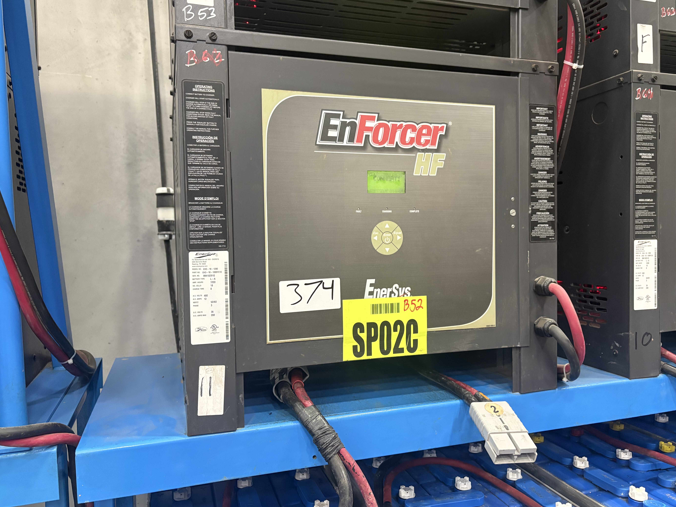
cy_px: 252
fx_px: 527
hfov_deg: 65.3
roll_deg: +1.1
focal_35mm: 27
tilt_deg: -3.0
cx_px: 350
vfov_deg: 51.4
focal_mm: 5.96
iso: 400
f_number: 1.6
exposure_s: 1/60
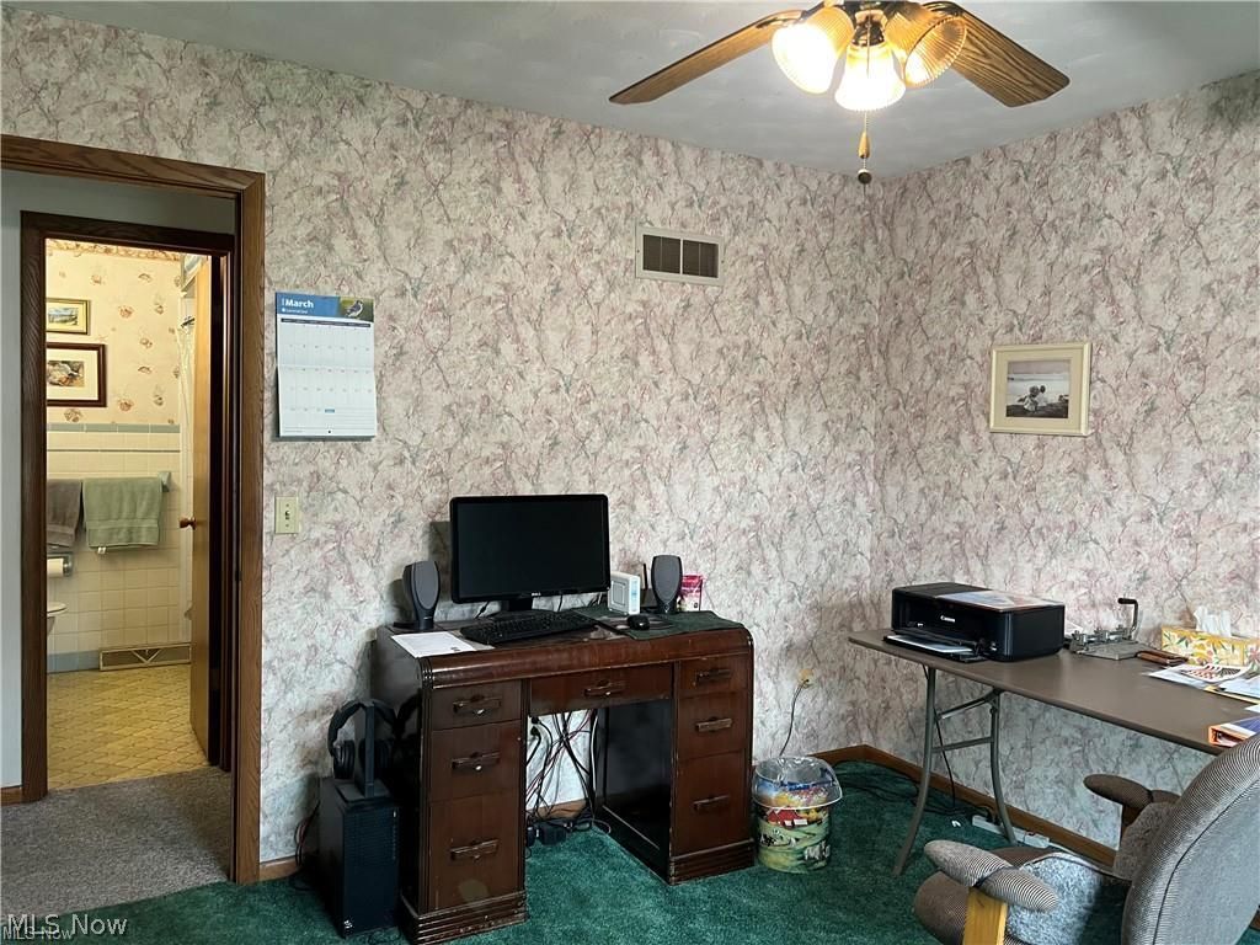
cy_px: 472
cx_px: 630
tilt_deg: -1.9
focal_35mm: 26
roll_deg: -0.6
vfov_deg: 53.1
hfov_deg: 67.3
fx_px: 946
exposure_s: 1/60
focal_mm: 5.7
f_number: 1.5
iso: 160
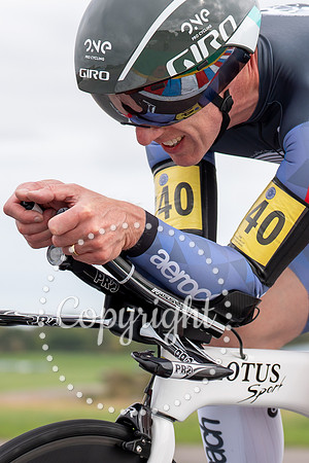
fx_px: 2634
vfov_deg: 10.1
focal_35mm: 205
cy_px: 267
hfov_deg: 6.7
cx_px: 201
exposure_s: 1/1000
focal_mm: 70
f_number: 3.5
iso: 125
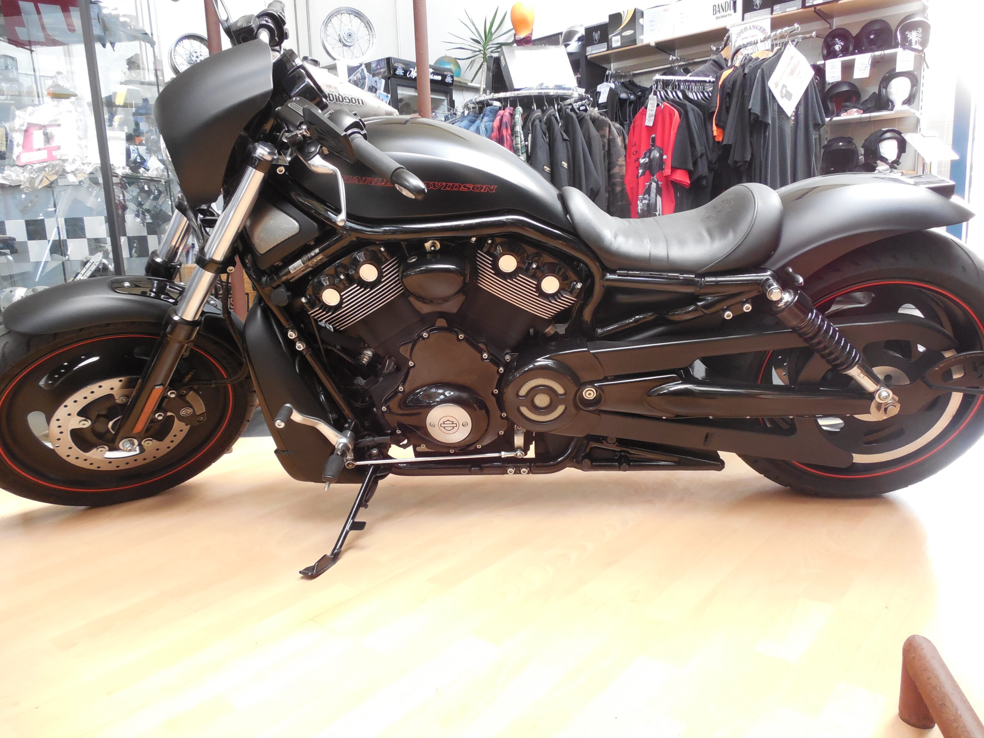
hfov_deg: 69.4
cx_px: 492
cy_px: 369
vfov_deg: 54.9
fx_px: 711
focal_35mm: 25
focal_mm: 4.5
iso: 360
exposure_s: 1/30
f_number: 3.3
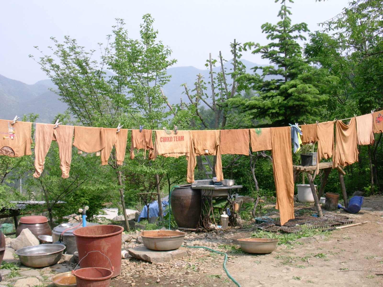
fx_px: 498
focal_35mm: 45
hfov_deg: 42.1
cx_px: 192
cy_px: 144
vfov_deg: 32.2
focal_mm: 6.7
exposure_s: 1/192
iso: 70
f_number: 5.8
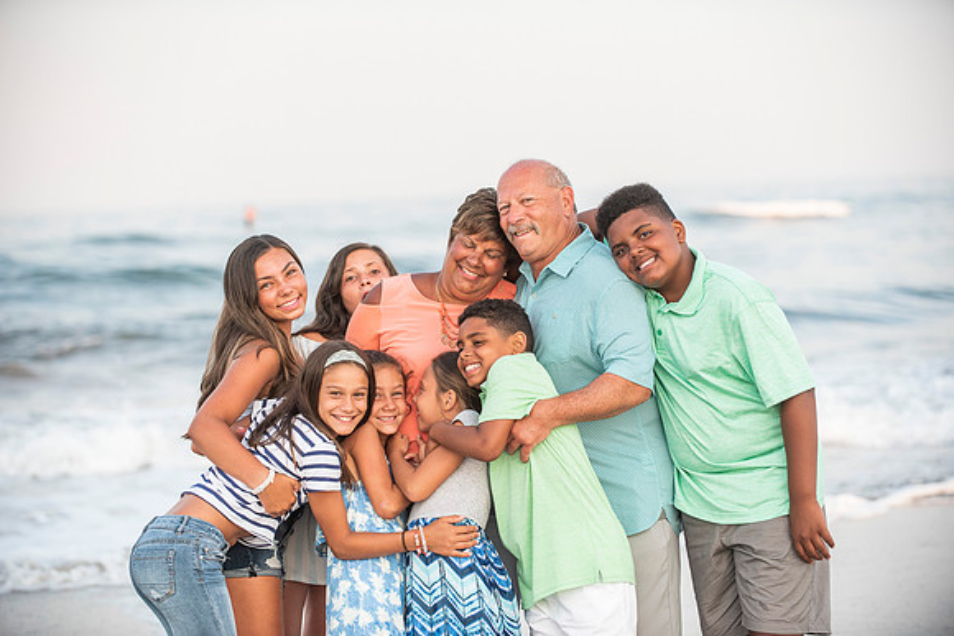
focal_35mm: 116
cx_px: 477
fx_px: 3075
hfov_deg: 17.6
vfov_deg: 11.8
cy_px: 318
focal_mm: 116
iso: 800
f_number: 3.5
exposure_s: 1/1000
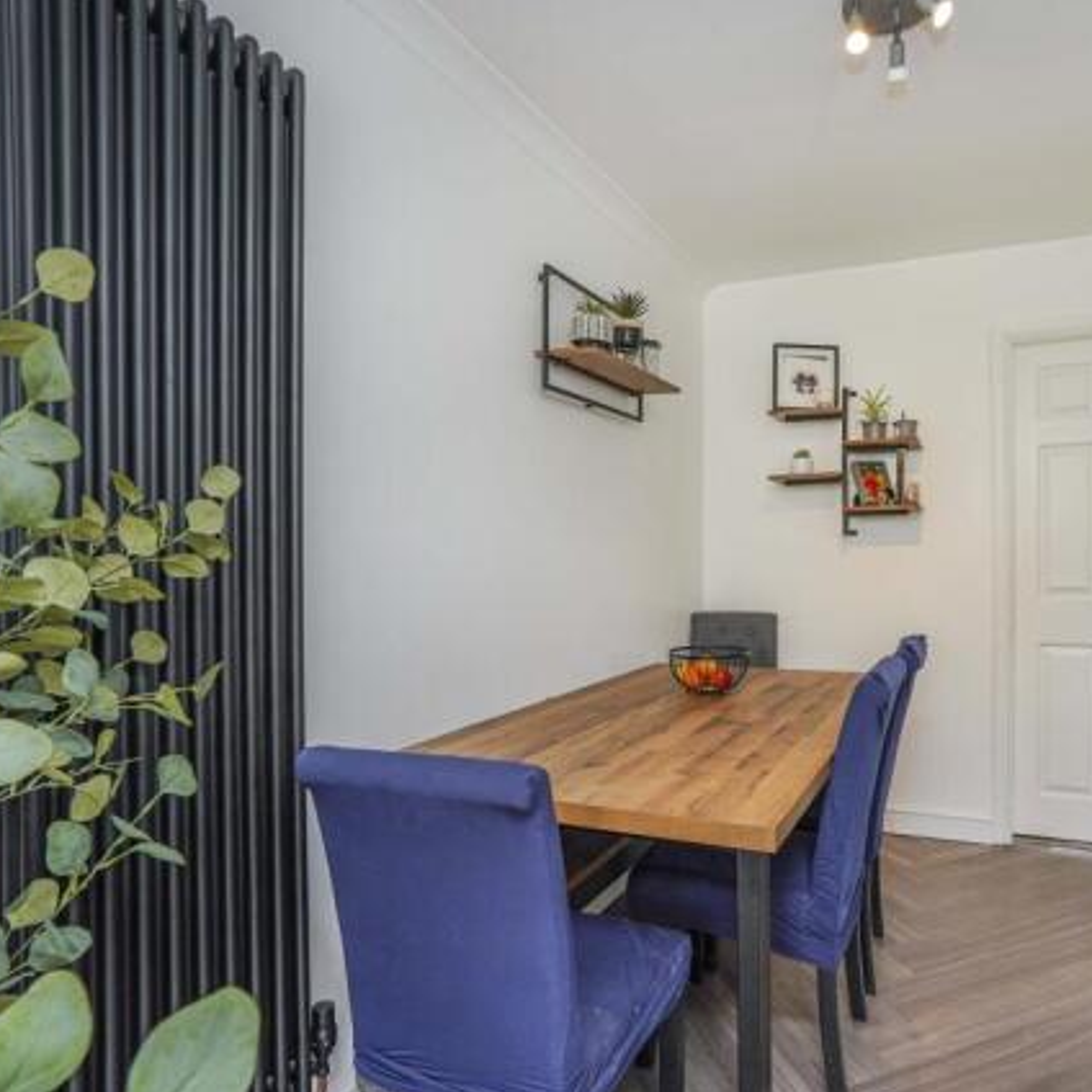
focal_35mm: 21
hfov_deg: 70.9
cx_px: 689
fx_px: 749
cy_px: 555
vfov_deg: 72.1
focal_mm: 16
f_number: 9
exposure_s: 1/50
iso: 400
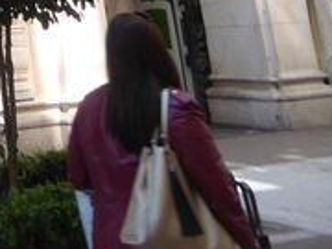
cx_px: -297
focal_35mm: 111
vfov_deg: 11.8
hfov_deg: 15.0
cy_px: -264
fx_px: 1065
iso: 80
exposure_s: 1/100
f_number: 3.3
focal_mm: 4.3
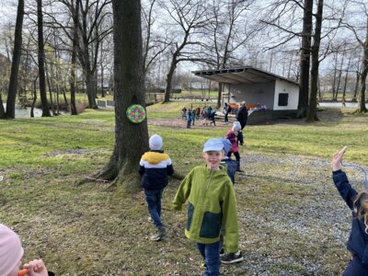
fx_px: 276
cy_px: 138
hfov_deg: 67.3
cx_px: 184
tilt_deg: -9.7
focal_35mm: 26
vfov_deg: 53.1
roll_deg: -0.9
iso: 50
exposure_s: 1/1038
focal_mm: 5.7
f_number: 1.5
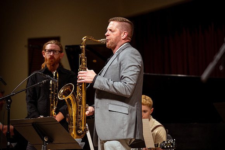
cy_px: 72
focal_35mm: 134
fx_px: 840
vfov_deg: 10.2
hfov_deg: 15.3
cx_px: 112
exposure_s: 1/320
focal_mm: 130
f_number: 2.8
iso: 1000
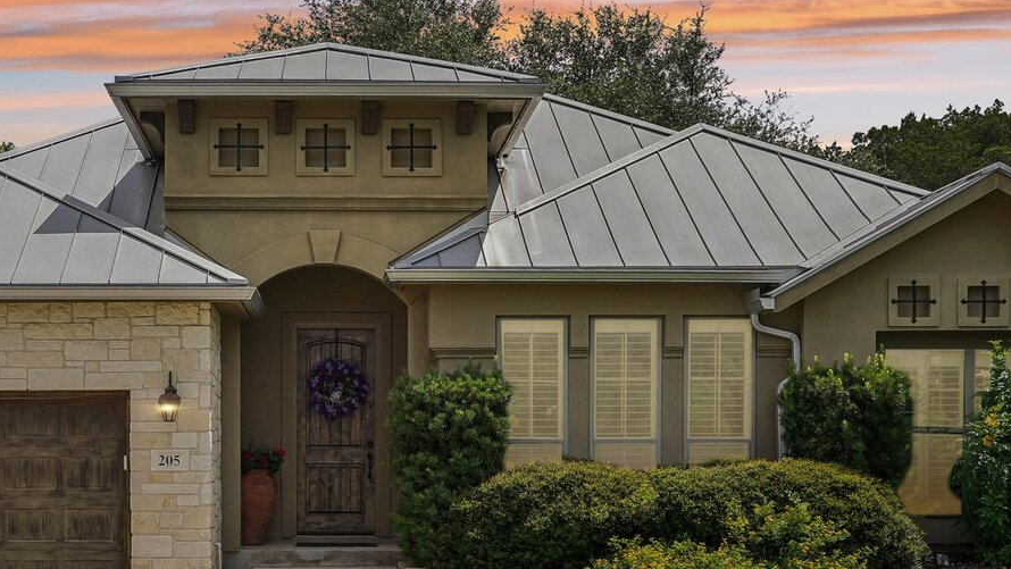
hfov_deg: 33.5
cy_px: 310
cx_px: 317
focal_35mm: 62
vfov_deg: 19.4
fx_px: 1661
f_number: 8
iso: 100
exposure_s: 1/400
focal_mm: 32.5
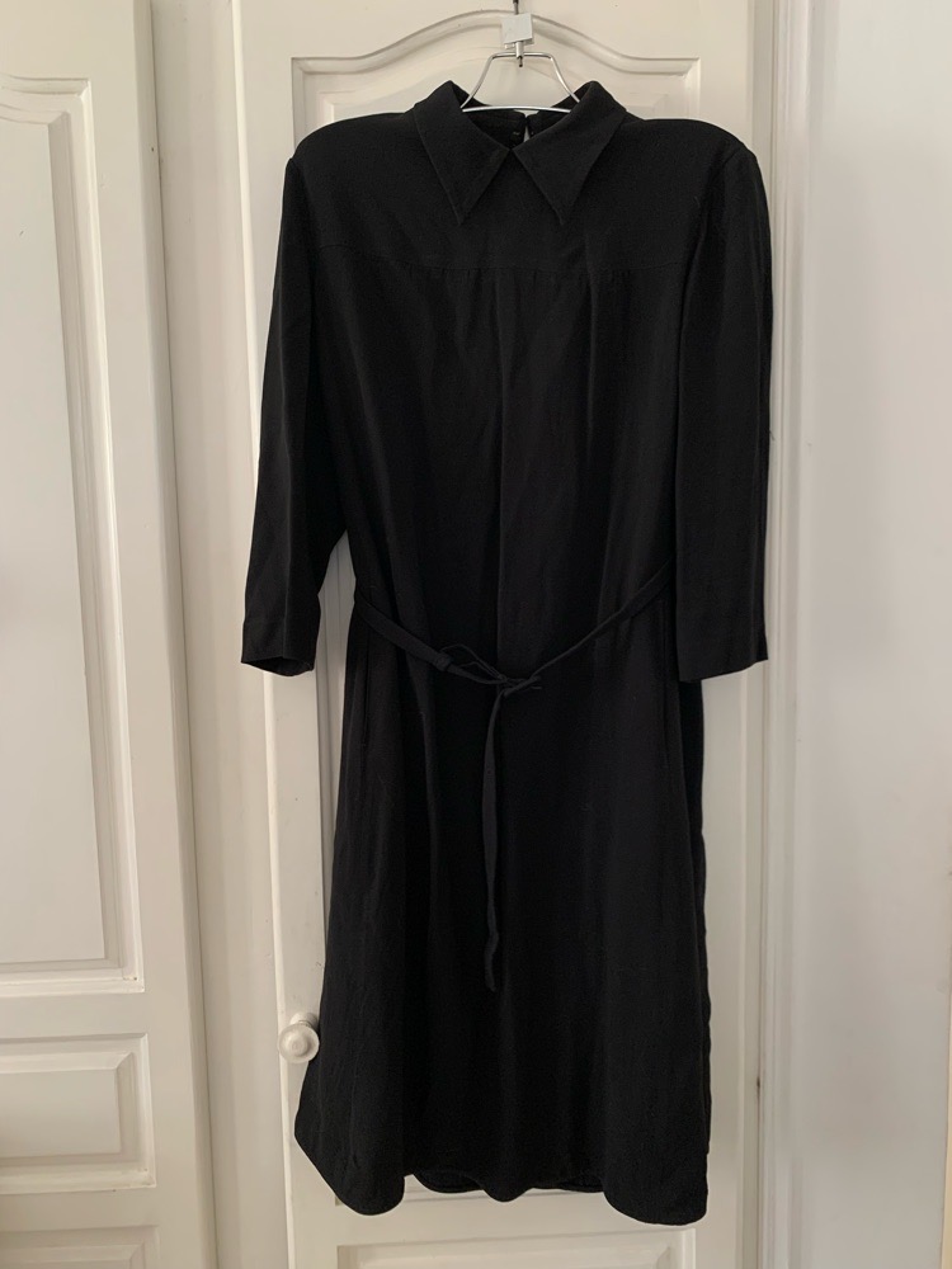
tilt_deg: -6.7
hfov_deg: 53.1
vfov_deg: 67.3
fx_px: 953
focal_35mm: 26
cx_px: 476
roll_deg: +1.0
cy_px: 634
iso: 100
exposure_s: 1/60
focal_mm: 4.25
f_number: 1.8
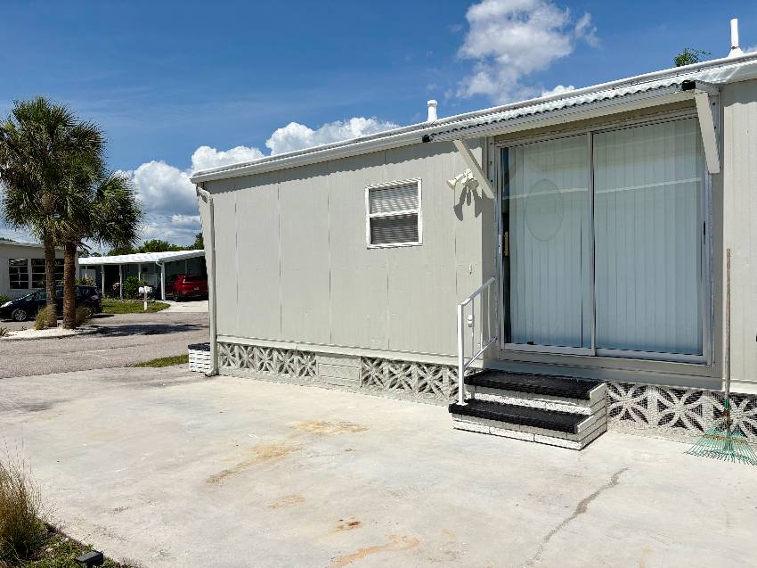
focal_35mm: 26
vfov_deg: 53.0
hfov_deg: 67.3
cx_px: 378
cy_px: 284
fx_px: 568
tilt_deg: -1.0
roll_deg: +2.0
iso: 50
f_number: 1.6
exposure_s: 1/10101
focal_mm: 5.96
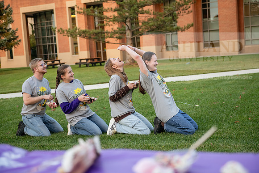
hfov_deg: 32.4
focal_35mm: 62
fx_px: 446
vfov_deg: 21.9
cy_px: 86
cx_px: 130
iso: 800
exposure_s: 1/320
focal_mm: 62
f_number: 3.2
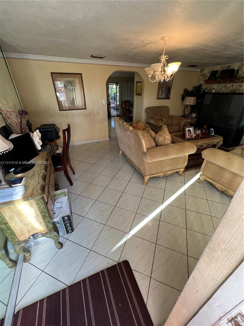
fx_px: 122
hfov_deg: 89.9
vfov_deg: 106.2
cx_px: 122
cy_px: 163
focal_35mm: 13
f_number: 1.8
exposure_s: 1/120
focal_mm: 1.57
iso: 250
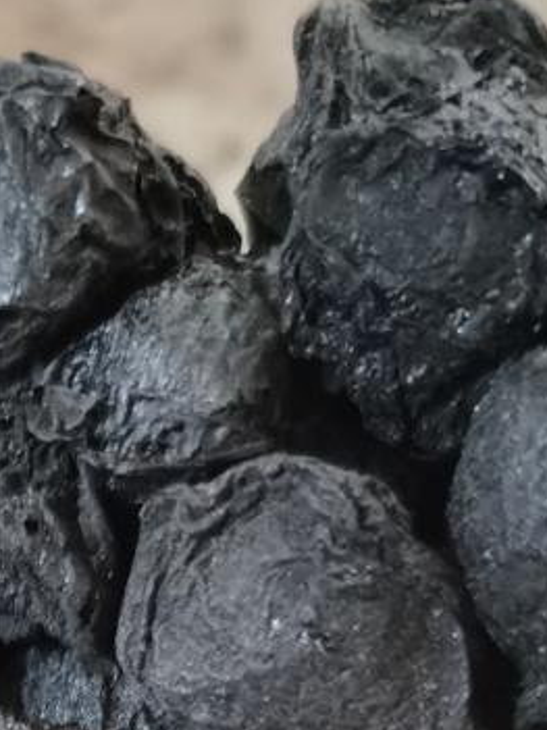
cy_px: 1060
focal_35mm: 82
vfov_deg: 20.7
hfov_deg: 17.3
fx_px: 1729
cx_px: -73
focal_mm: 5.58
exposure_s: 1/18
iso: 2500
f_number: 1.8
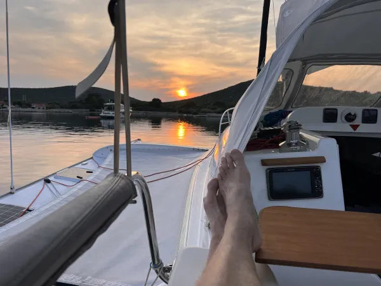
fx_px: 286
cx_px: 190
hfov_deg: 67.3
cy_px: 143
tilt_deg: -6.6
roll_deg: -1.2
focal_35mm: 26
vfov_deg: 53.1
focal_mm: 5.7
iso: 50
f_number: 1.5
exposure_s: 1/887
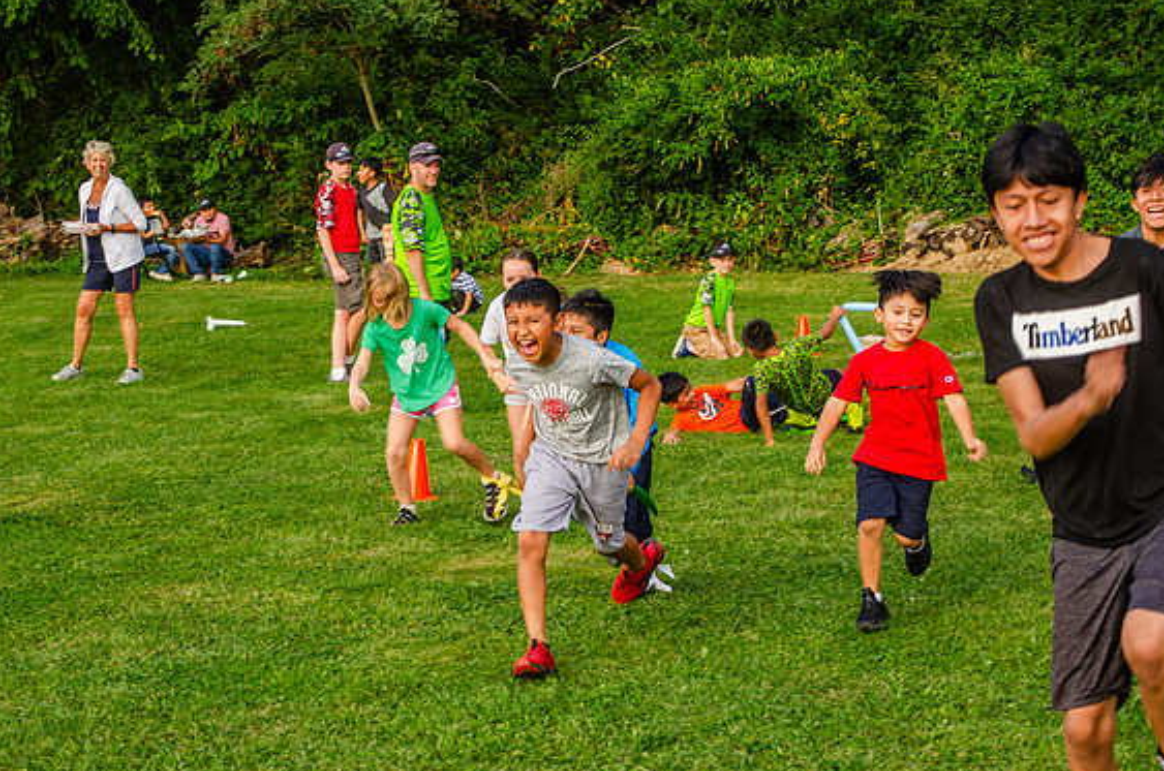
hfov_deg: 24.0
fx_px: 2743
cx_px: 579
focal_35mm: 85
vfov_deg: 16.0
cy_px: 389
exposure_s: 1/200
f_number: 7.1
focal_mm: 55
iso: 200
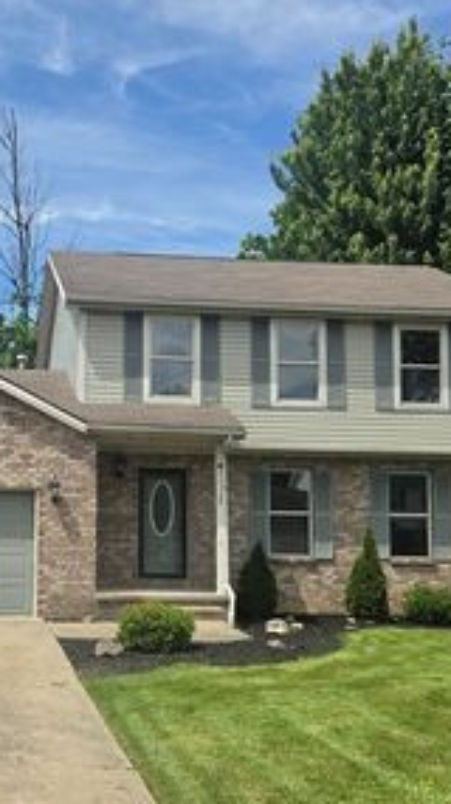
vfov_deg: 46.2
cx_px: 87
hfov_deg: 26.5
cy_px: 475
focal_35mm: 44
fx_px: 937
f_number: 1.8
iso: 80
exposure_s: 1/3956
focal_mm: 5.4
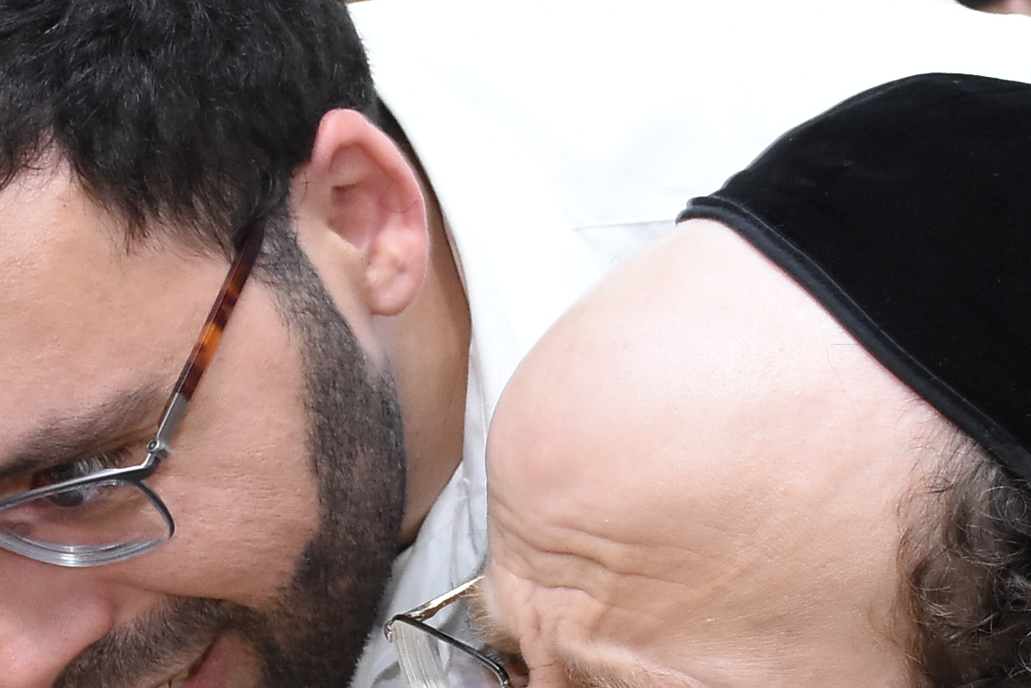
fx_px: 6445
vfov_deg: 6.1
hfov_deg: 9.1
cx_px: 539
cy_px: 822
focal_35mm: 225
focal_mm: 38
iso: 1250
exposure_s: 1/60
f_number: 7.1
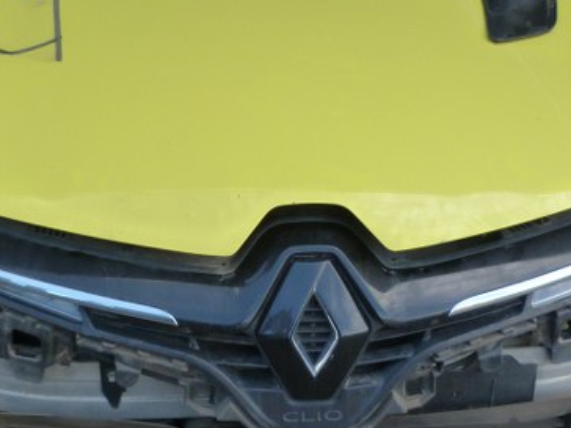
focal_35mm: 55
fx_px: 907
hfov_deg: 34.9
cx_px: 253
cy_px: 155
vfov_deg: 26.5
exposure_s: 1/100
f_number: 3.2
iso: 125
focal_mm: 4.5
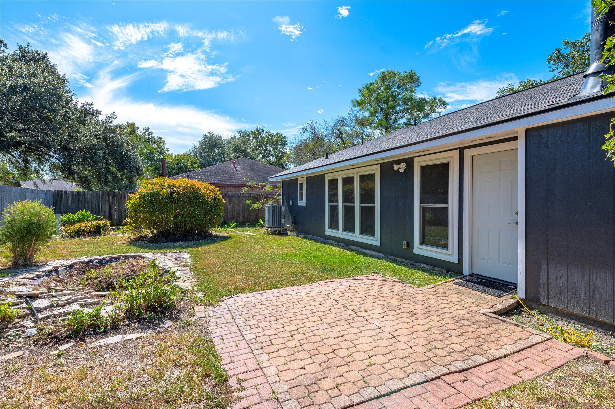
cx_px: 308
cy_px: 204
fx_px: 290
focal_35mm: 17
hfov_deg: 93.3
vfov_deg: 70.4
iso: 125
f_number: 14
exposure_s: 1/100
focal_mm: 17
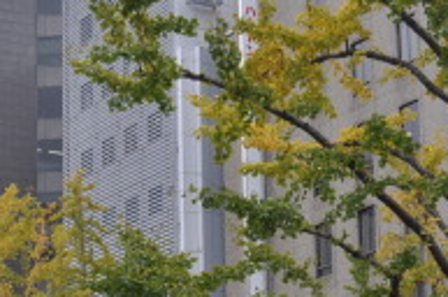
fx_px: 1640
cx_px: 204
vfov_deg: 10.2
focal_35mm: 132
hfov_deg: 15.6
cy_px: 343
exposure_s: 1/1000
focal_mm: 32
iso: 640
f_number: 4.8
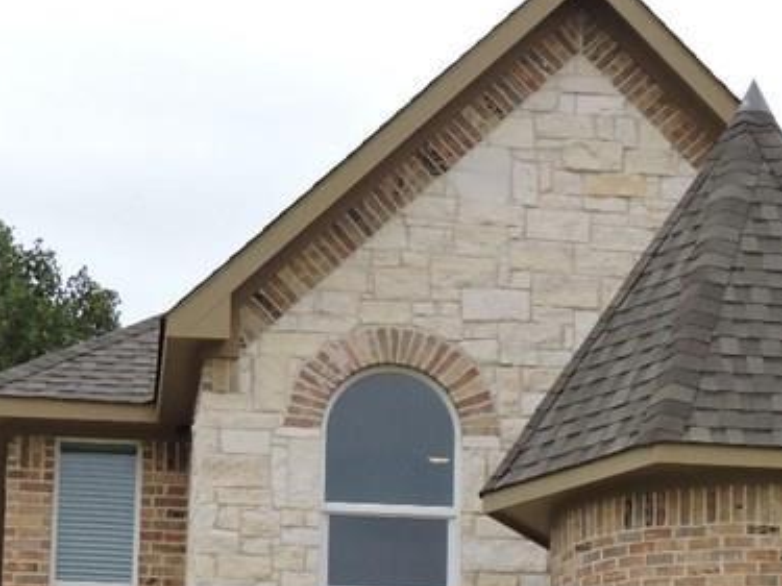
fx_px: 3704
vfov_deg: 9.0
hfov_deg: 11.9
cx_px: 847
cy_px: 676
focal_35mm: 164
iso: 250
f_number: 3.7
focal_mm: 10.7
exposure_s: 1/800
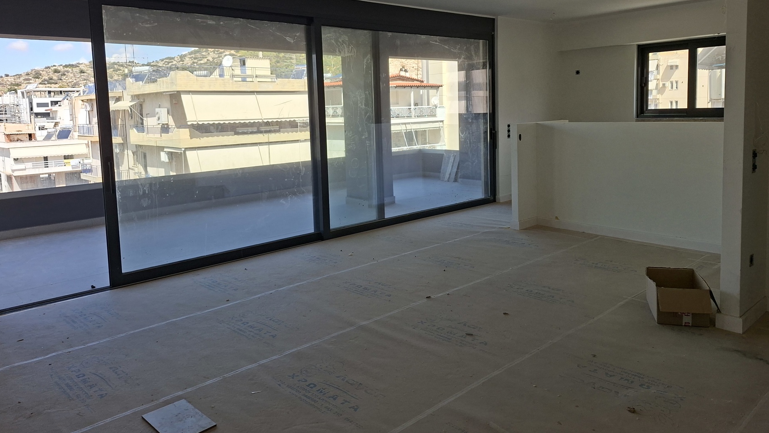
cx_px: 393
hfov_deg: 71.9
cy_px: 153
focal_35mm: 26
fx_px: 530
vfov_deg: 43.9
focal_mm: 5.54
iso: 50
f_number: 1.8
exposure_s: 1/695
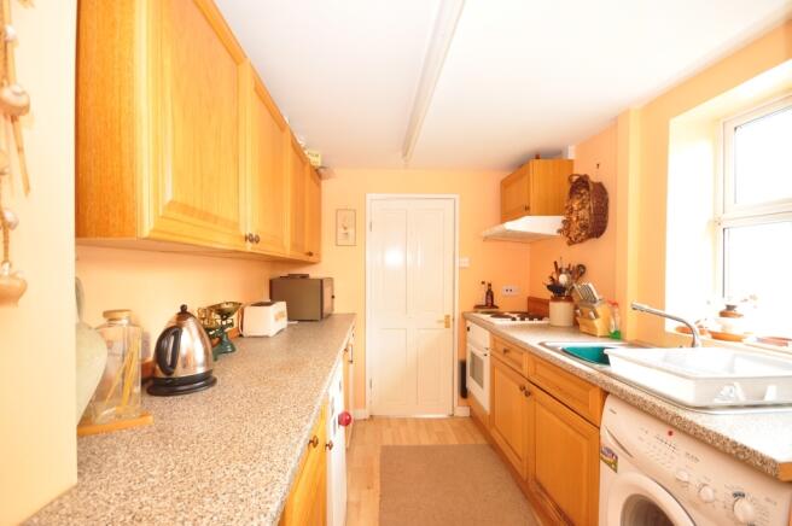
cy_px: 263
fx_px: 363
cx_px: 396
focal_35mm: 16
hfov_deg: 95.0
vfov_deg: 71.9
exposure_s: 1/2
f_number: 4.2
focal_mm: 11
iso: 200
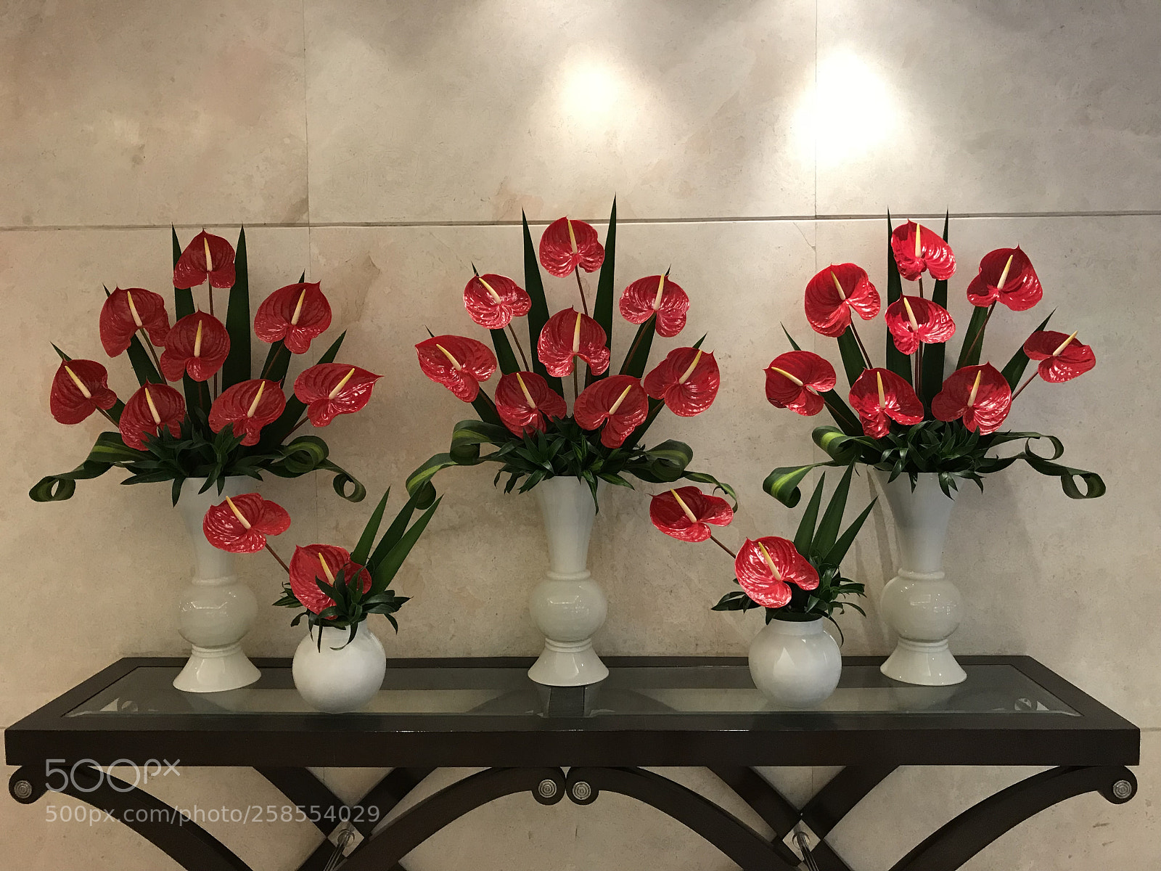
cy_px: 436
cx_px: 580
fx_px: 939
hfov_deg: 63.4
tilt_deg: -4.1
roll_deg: +0.5
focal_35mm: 28
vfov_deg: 49.7
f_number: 1.8
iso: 40
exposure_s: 1/25
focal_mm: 3.99
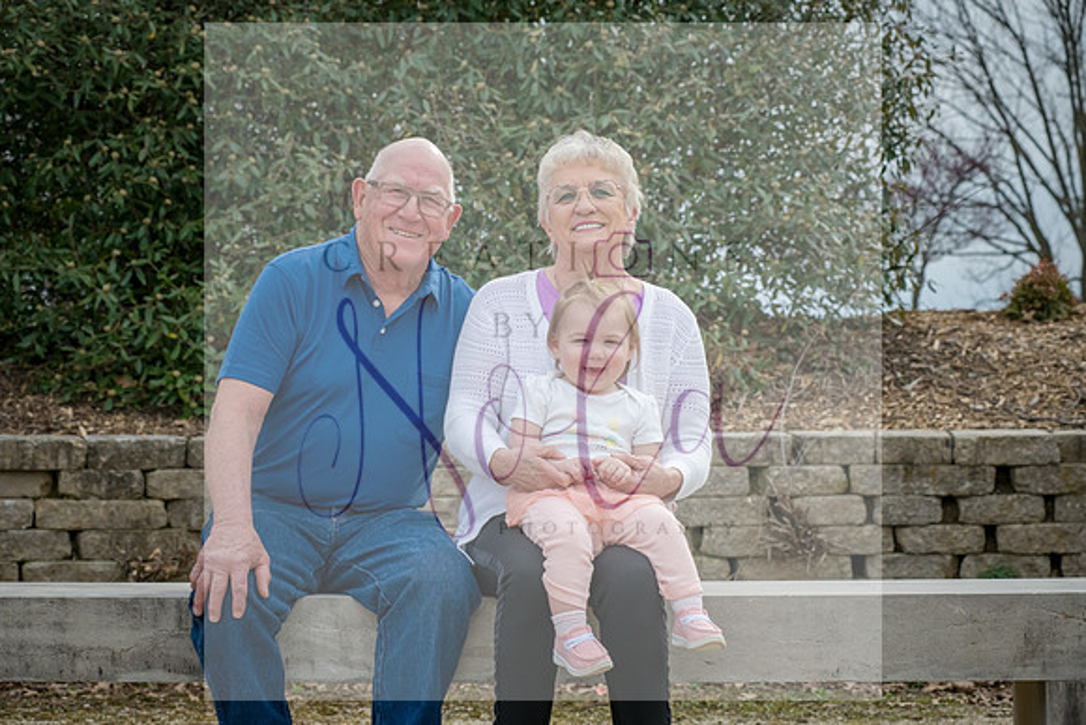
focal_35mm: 86
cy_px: 362
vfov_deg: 15.9
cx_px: 543
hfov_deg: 23.6
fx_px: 2595
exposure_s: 1/640
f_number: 9
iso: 400
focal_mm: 86
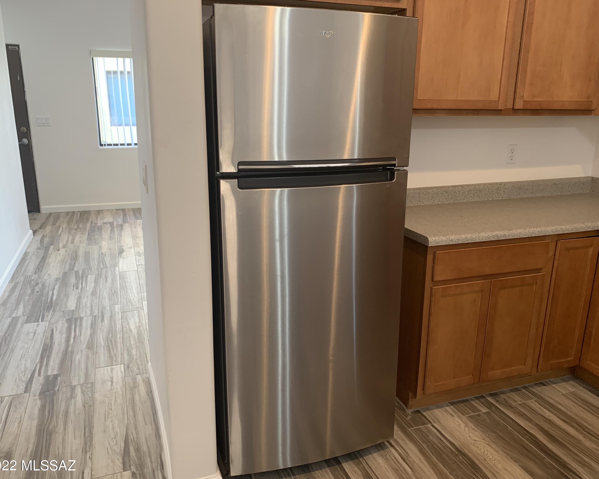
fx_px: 496
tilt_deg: -15.8
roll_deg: -0.1
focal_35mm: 28
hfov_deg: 62.2
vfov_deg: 51.5
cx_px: 305
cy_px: 240
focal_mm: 4.25
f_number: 1.8
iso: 80
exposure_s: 1/60
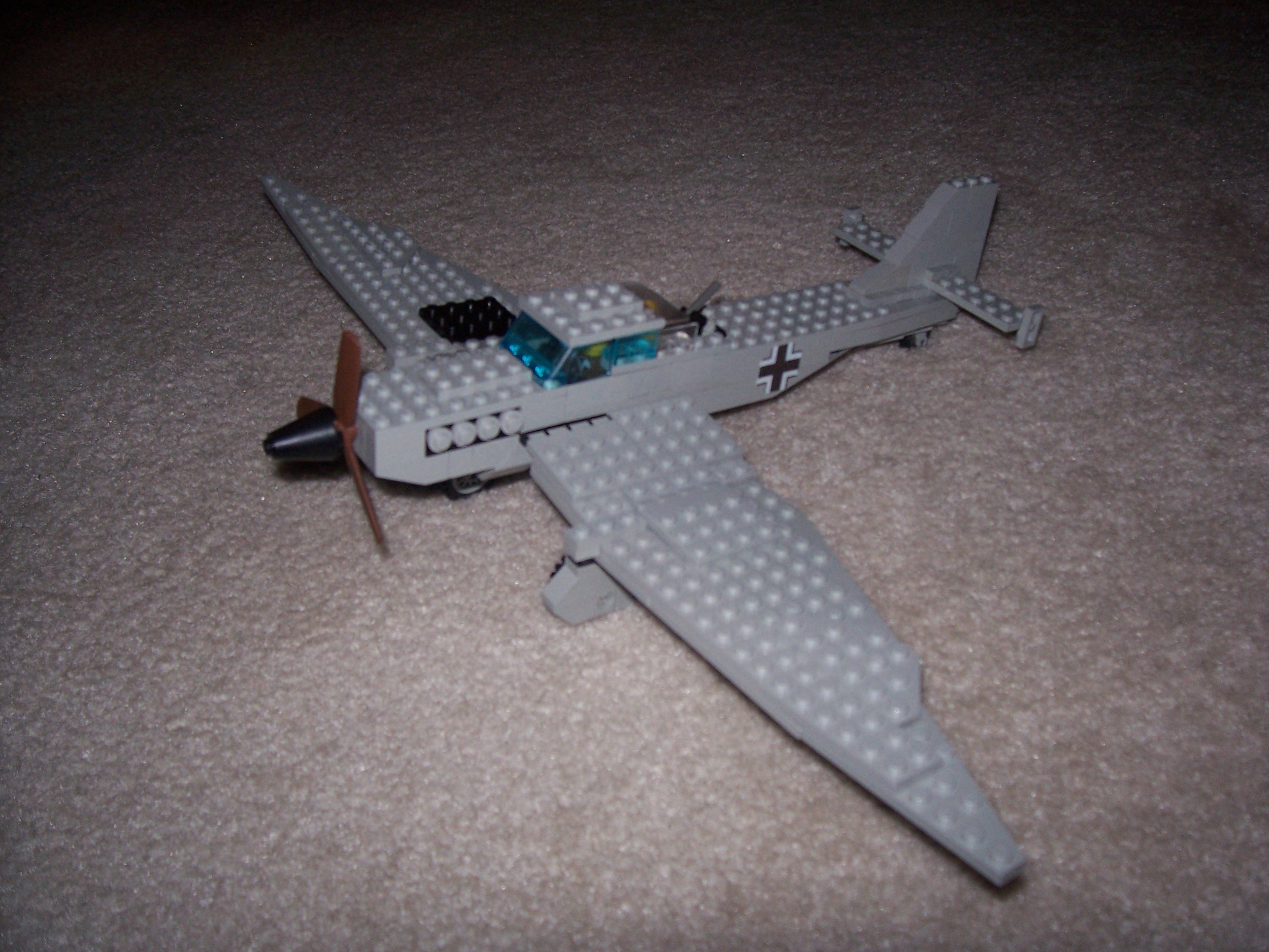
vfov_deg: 41.8
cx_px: 634
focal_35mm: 34
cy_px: 476
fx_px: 1246
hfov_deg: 54.0
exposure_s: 1/60
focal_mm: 5.6
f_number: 2.7
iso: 125
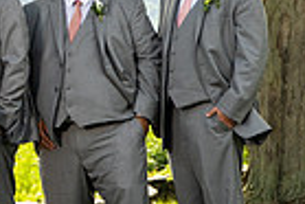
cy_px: 16
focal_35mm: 229
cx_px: -133
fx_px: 1942
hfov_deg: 8.8
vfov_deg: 6.0
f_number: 2.8
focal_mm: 53
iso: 1000
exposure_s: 1/4000
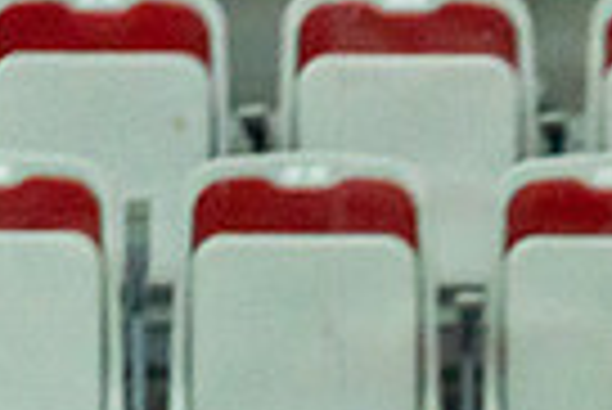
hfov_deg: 1.5
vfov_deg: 1.0
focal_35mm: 1399
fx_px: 23808
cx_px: 933
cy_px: 961
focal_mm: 200
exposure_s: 1/1250
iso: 3200
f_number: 2.8
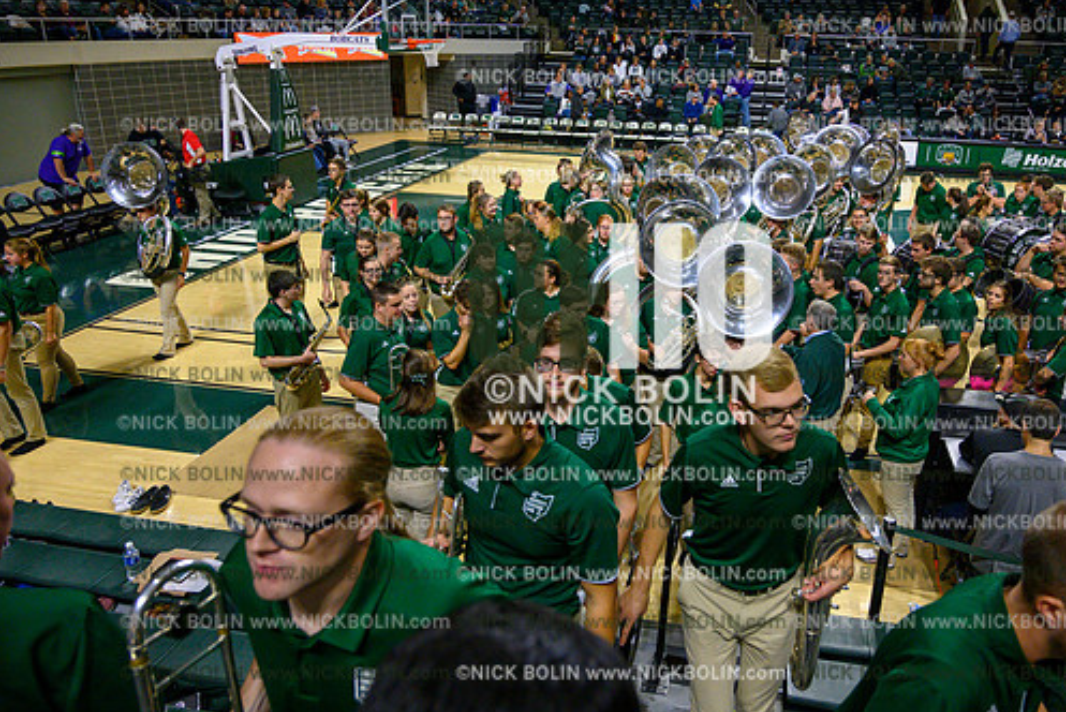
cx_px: 620
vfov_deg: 46.4
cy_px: 325
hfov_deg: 65.0
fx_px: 830
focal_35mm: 28
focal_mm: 24
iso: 3200
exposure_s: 1/800
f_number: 4.5
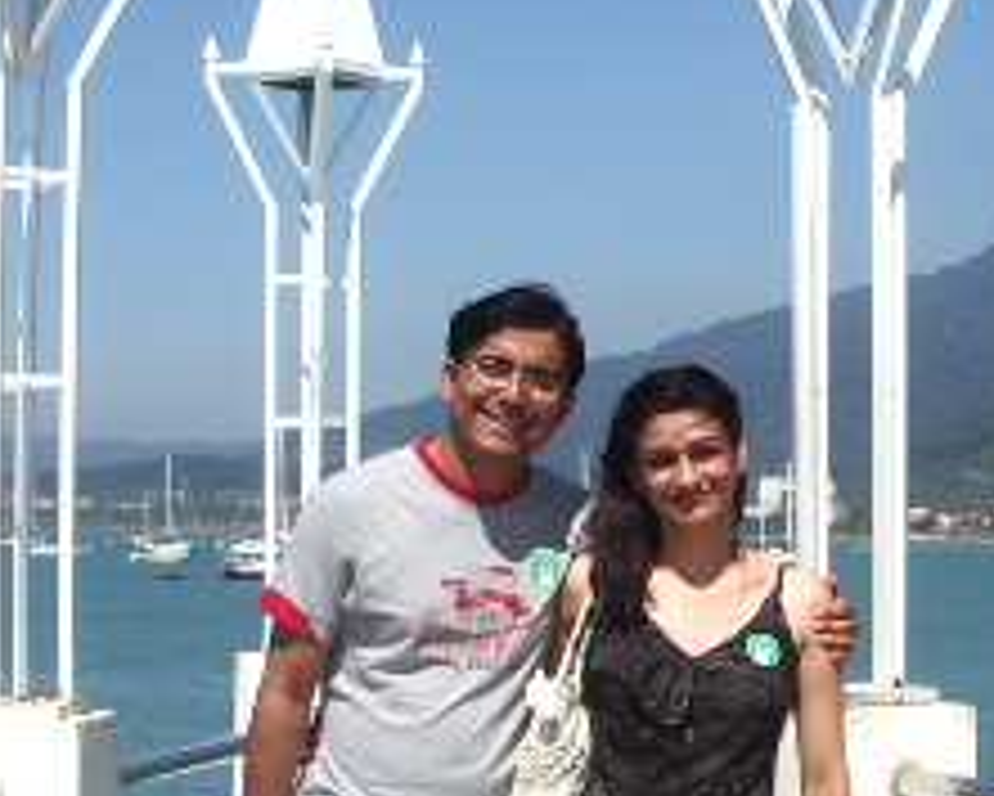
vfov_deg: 15.6
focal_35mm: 99
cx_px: 693
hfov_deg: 19.3
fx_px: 2914
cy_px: 454
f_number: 4.3
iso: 50
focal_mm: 5.8
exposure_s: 1/640
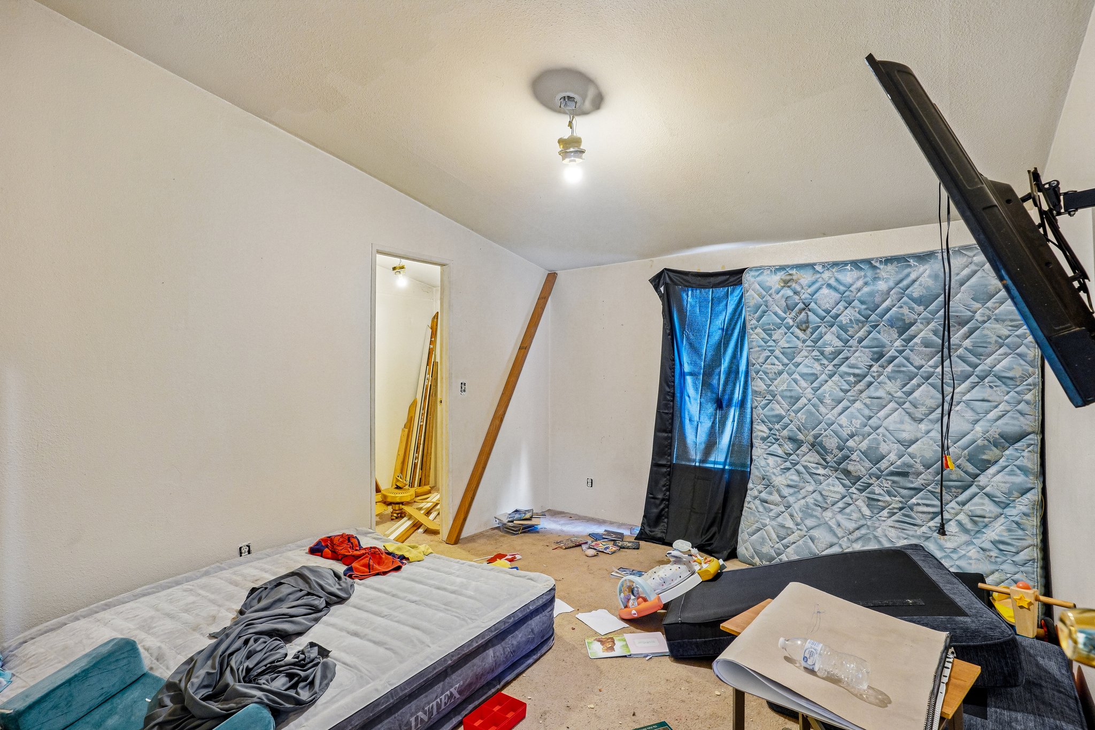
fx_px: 517
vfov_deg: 70.4
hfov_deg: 93.3
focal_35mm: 17
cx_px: 548
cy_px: 365
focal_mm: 17
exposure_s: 1/20
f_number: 8
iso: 3200
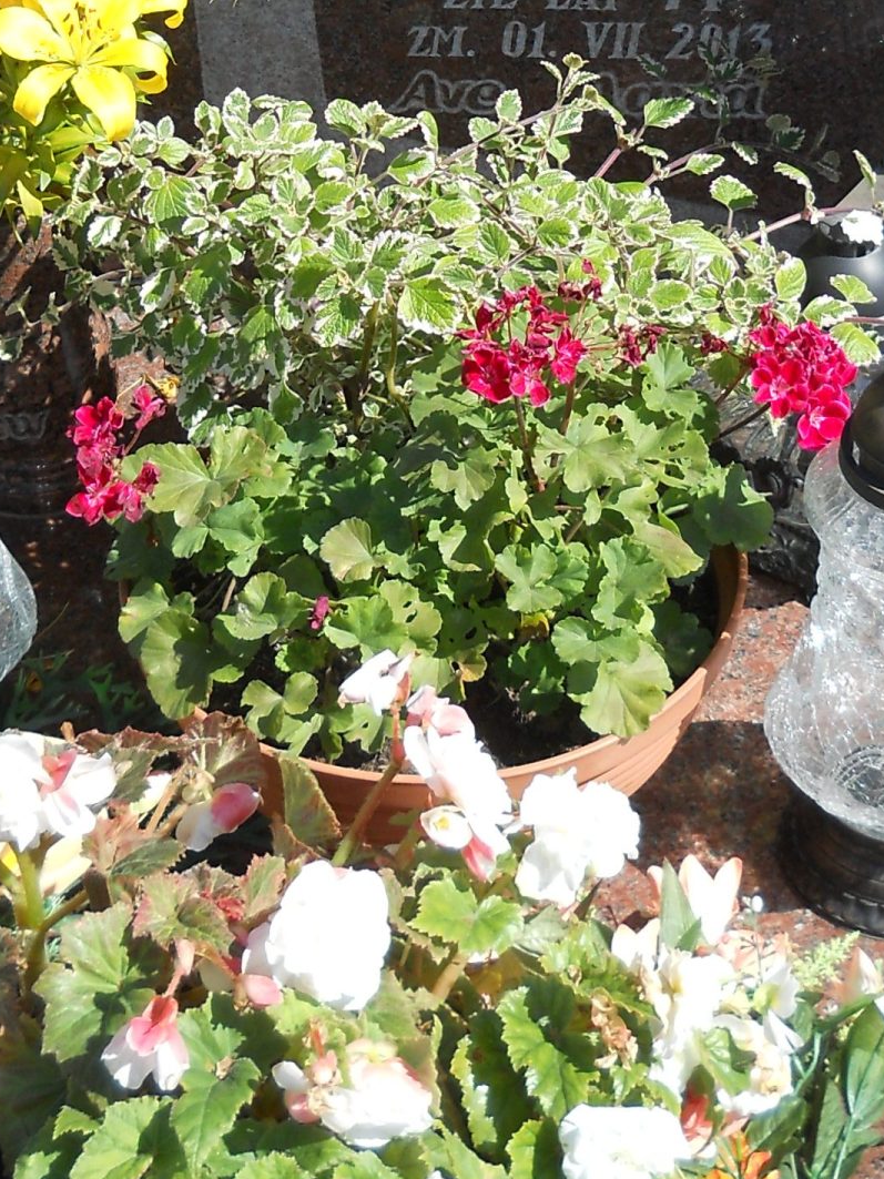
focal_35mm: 75
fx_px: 2554
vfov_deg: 25.3
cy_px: 154
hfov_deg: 19.6
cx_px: 471
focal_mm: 6.72
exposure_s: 1/200
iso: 80
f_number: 5.5
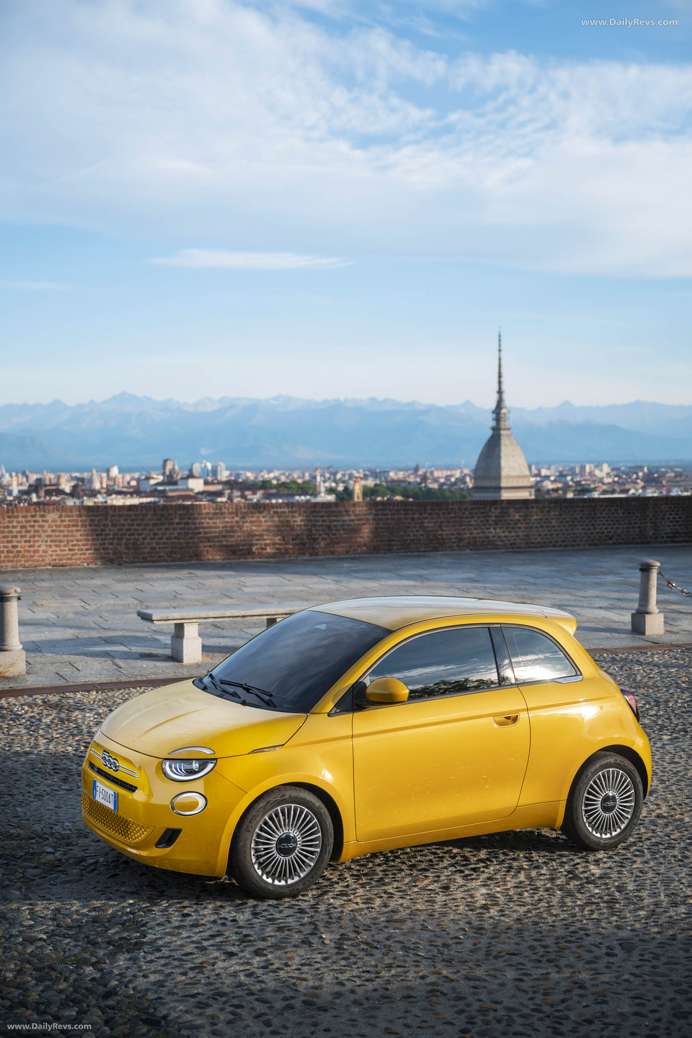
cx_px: 346
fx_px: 1355
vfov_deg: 41.9
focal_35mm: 47
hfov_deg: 28.6
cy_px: 519
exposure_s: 1/640
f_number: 2.8
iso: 100
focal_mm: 47
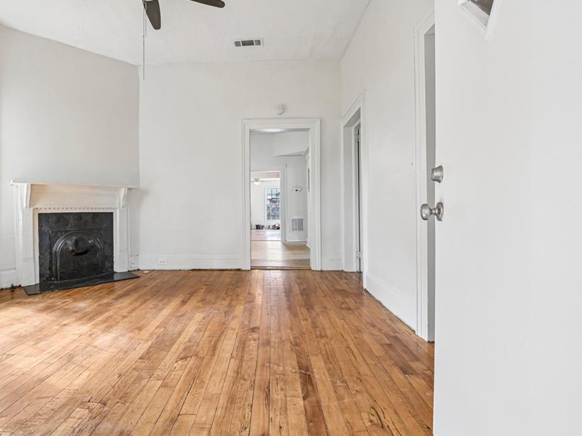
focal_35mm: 18
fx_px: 303
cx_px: 252
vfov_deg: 71.6
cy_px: 212
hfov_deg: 87.3
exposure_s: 1/20
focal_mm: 16
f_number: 8
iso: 200
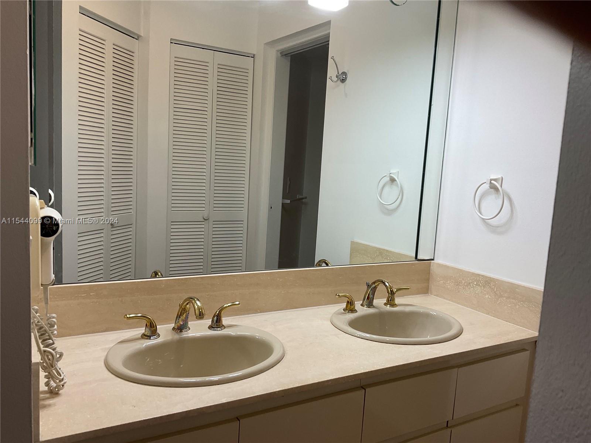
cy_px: 222
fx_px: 495
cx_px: 296
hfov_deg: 61.7
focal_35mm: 29
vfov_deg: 48.2
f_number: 1.8
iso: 40
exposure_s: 1/120
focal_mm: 3
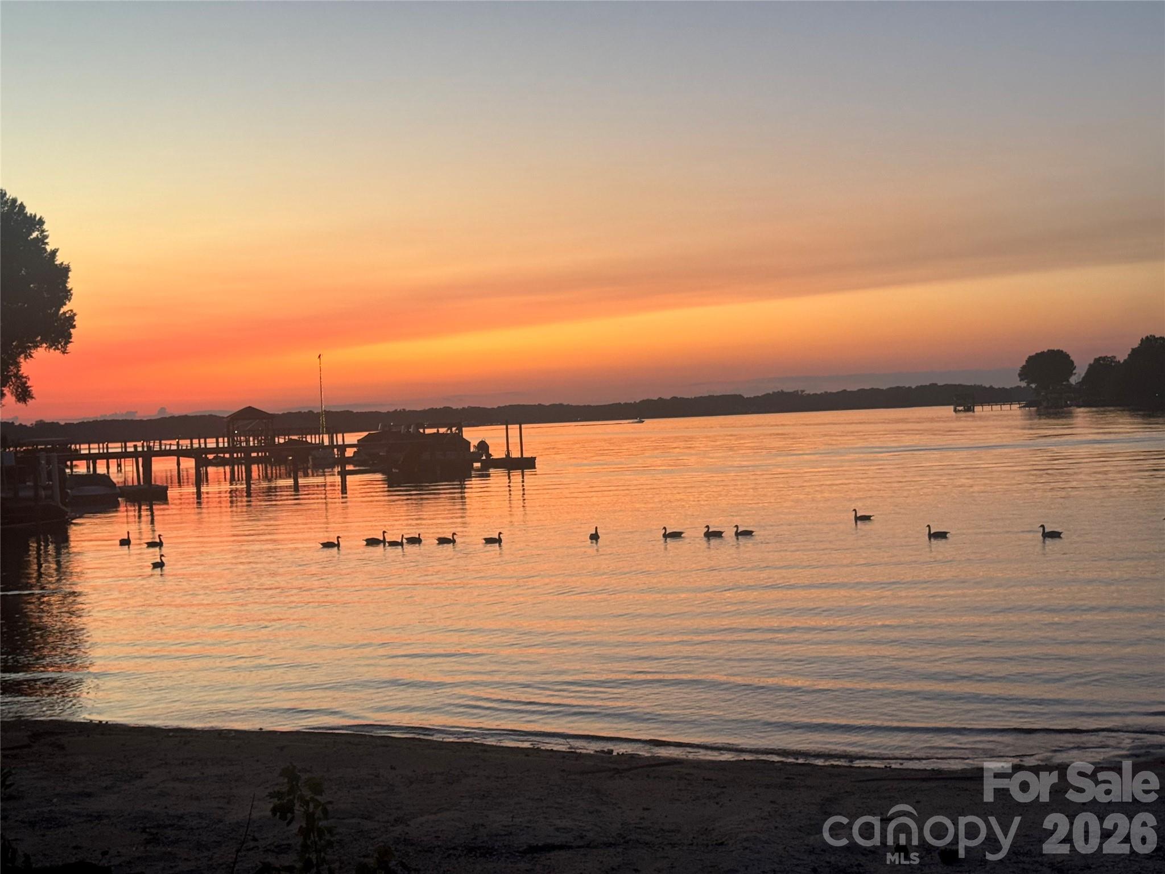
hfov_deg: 39.7
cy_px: 437
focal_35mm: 48
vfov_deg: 30.3
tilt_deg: -0.7
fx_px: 1615
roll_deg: +2.1
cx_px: 582
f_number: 1.78
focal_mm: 6.76
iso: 100
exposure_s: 1/78
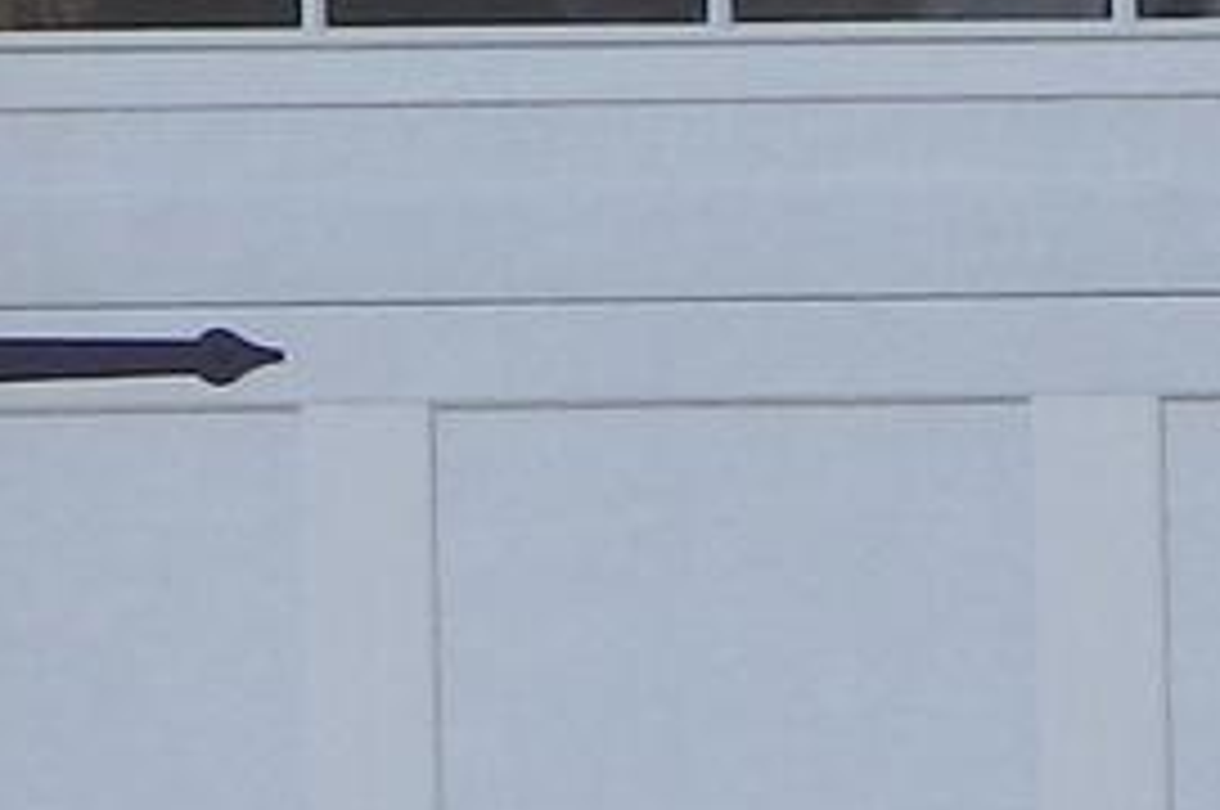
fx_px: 14385
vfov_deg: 3.2
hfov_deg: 4.8
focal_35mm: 425
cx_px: 2404
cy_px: 1908
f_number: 4.1
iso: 125
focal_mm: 9.8
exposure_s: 1/160
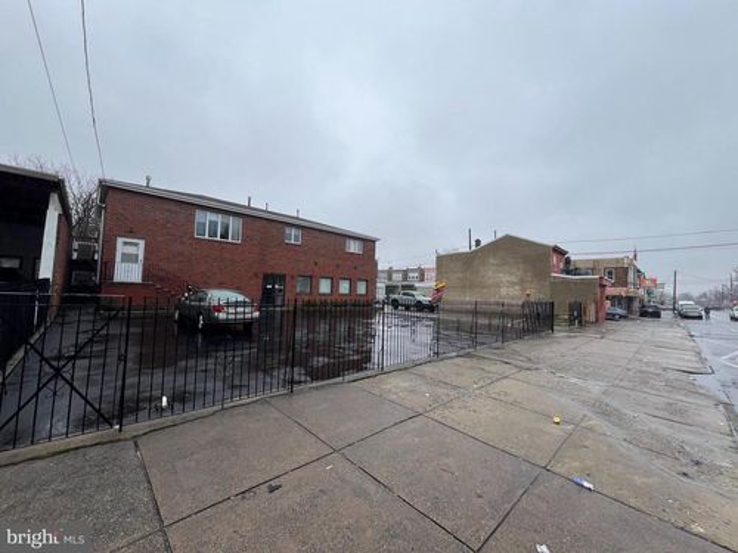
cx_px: 369
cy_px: 276
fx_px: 277
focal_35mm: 13
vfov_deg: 89.9
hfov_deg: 106.2
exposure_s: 1/197
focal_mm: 1.57
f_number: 1.8
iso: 32
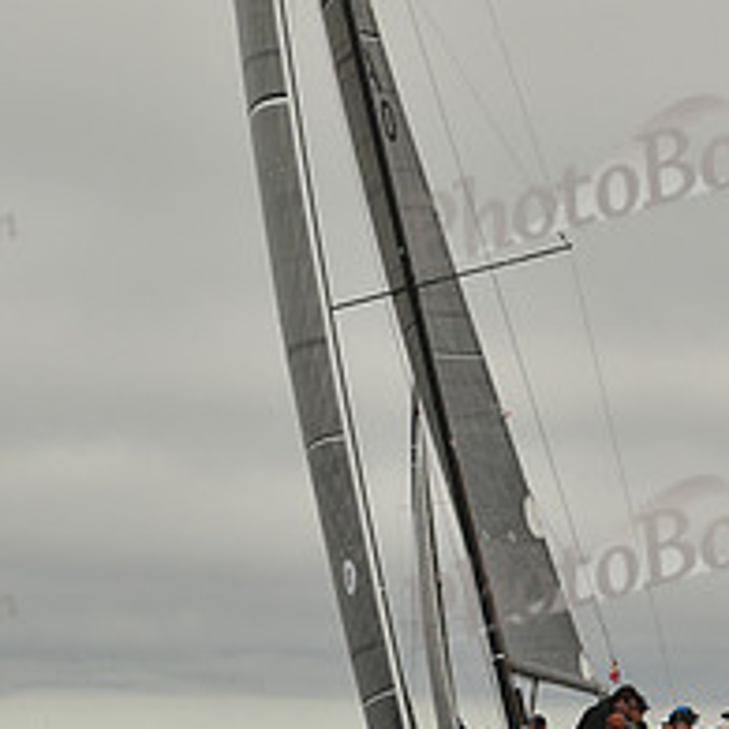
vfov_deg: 7.3
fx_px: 5718
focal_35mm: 240
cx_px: 211
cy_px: 34
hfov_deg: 7.3
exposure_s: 1/800
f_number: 9
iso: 320
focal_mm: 95
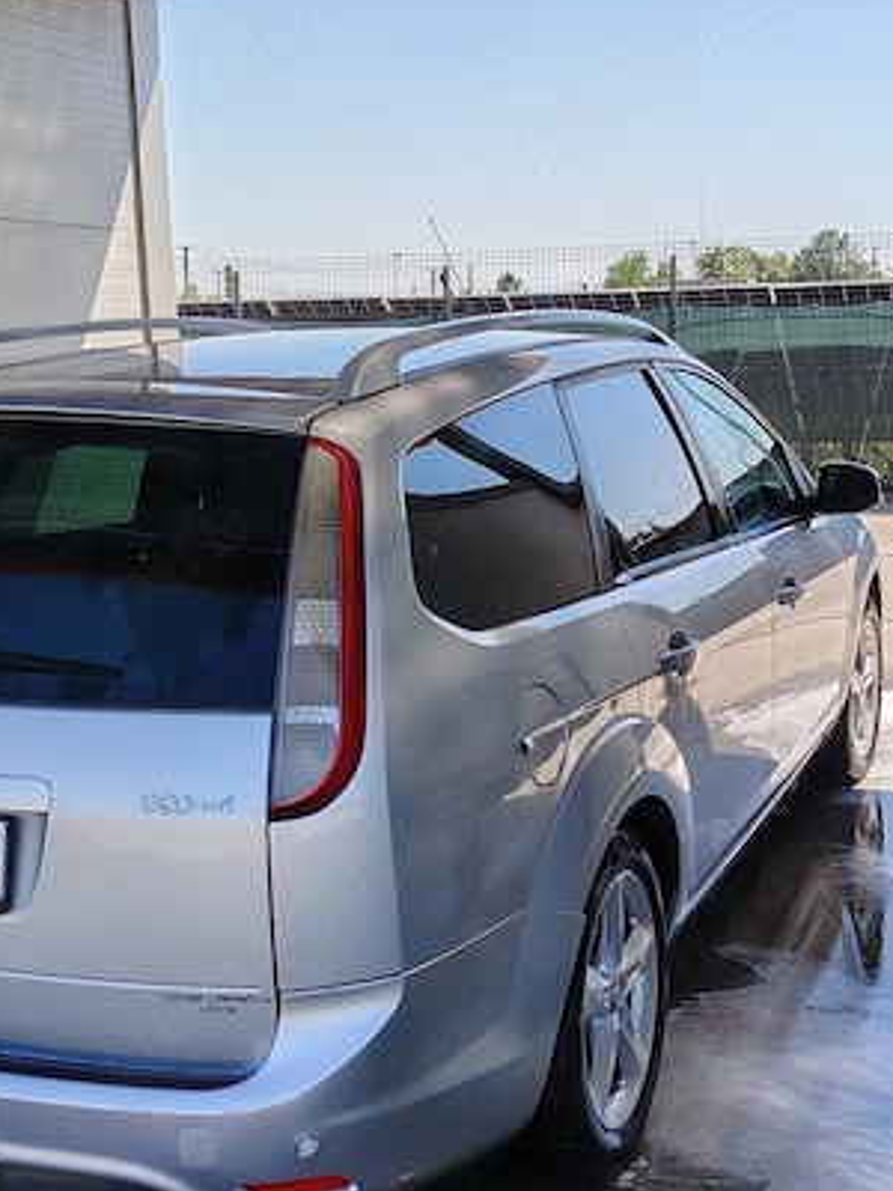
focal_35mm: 48
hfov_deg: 30.2
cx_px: 497
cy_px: 581
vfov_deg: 39.7
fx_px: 1651
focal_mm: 5.25
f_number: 1.75
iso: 100
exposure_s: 1/689
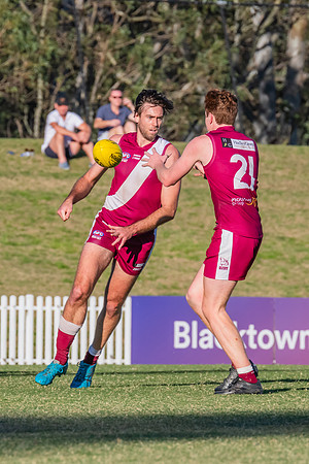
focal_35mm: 761
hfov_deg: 1.8
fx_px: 9803
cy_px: 234
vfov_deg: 2.7
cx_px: 161
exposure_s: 1/1250
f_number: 13
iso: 800
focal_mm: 420
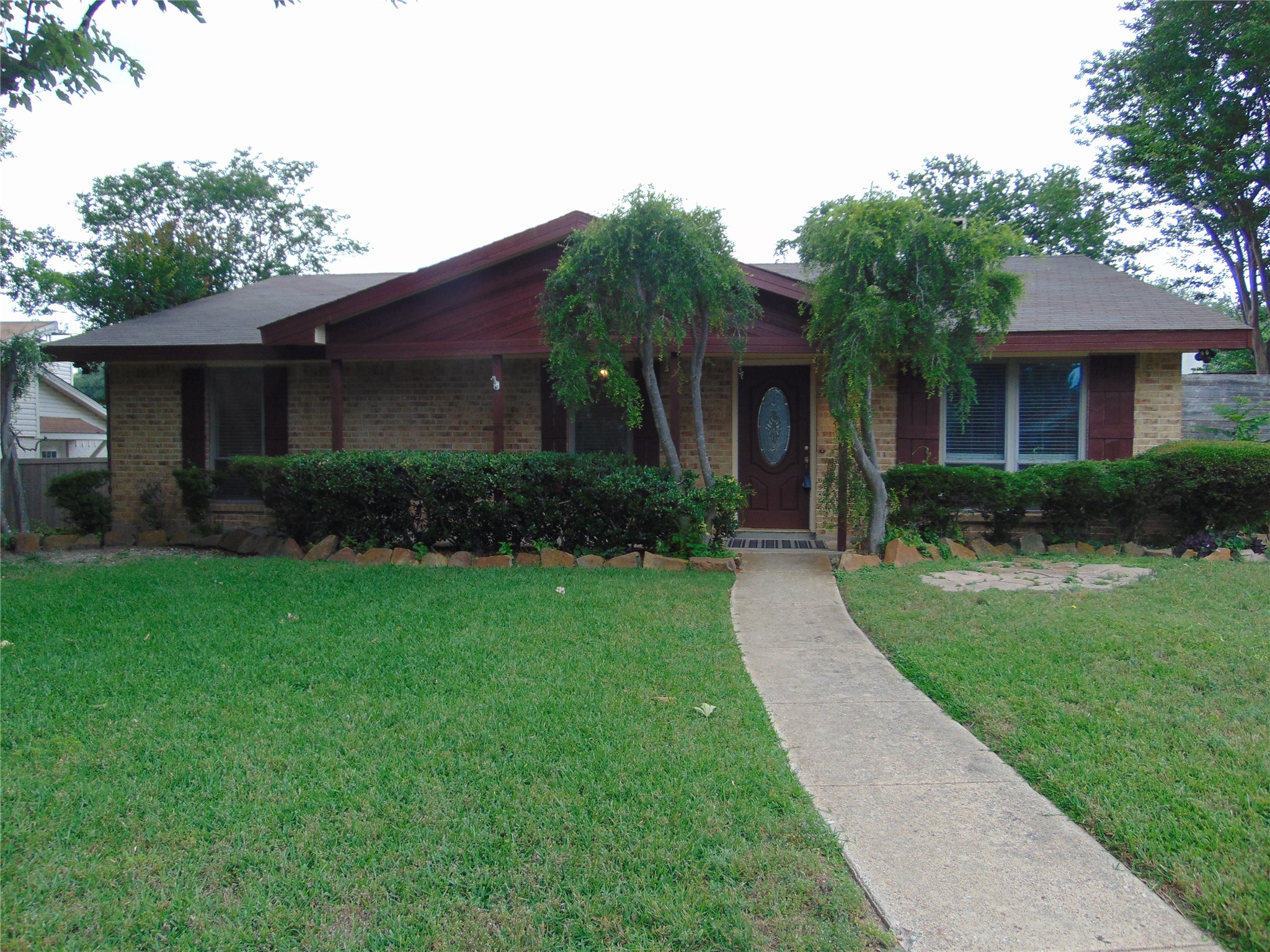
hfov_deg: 69.4
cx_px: 635
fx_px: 917
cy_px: 476
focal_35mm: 25
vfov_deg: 54.9
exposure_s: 1/250
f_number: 3
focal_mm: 4.5
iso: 80
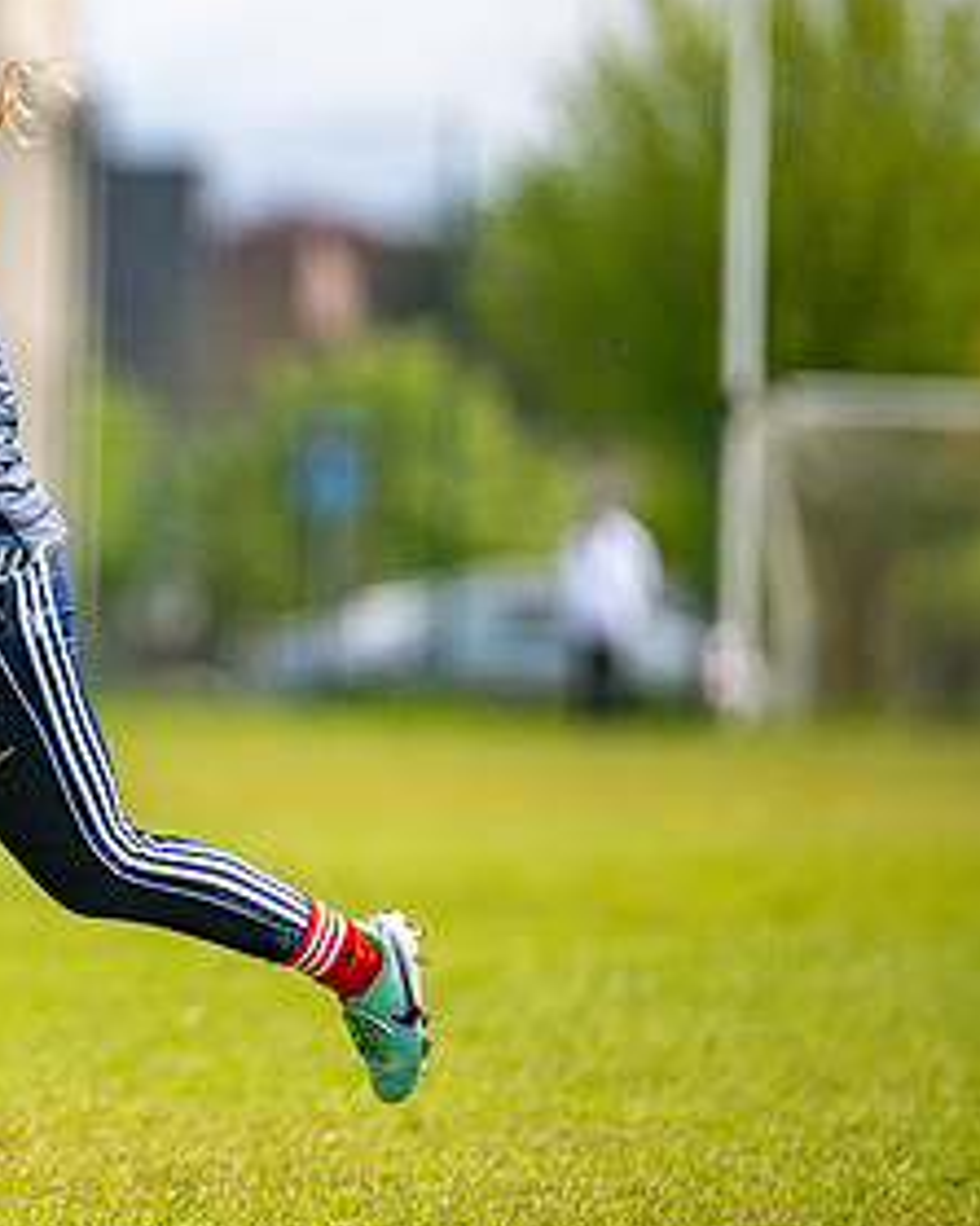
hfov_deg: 2.6
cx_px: -242
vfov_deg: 3.3
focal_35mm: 586
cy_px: 486
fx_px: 21257
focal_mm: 300
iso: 220
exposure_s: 1/6400
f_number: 2.8
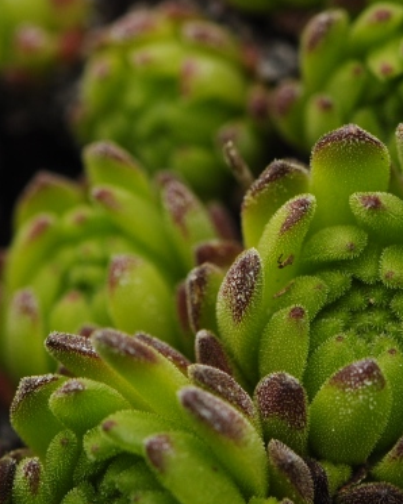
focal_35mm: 257
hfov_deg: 6.0
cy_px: 236
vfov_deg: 7.5
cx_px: 208
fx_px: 3835
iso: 200
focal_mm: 85
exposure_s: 1/160
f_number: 8
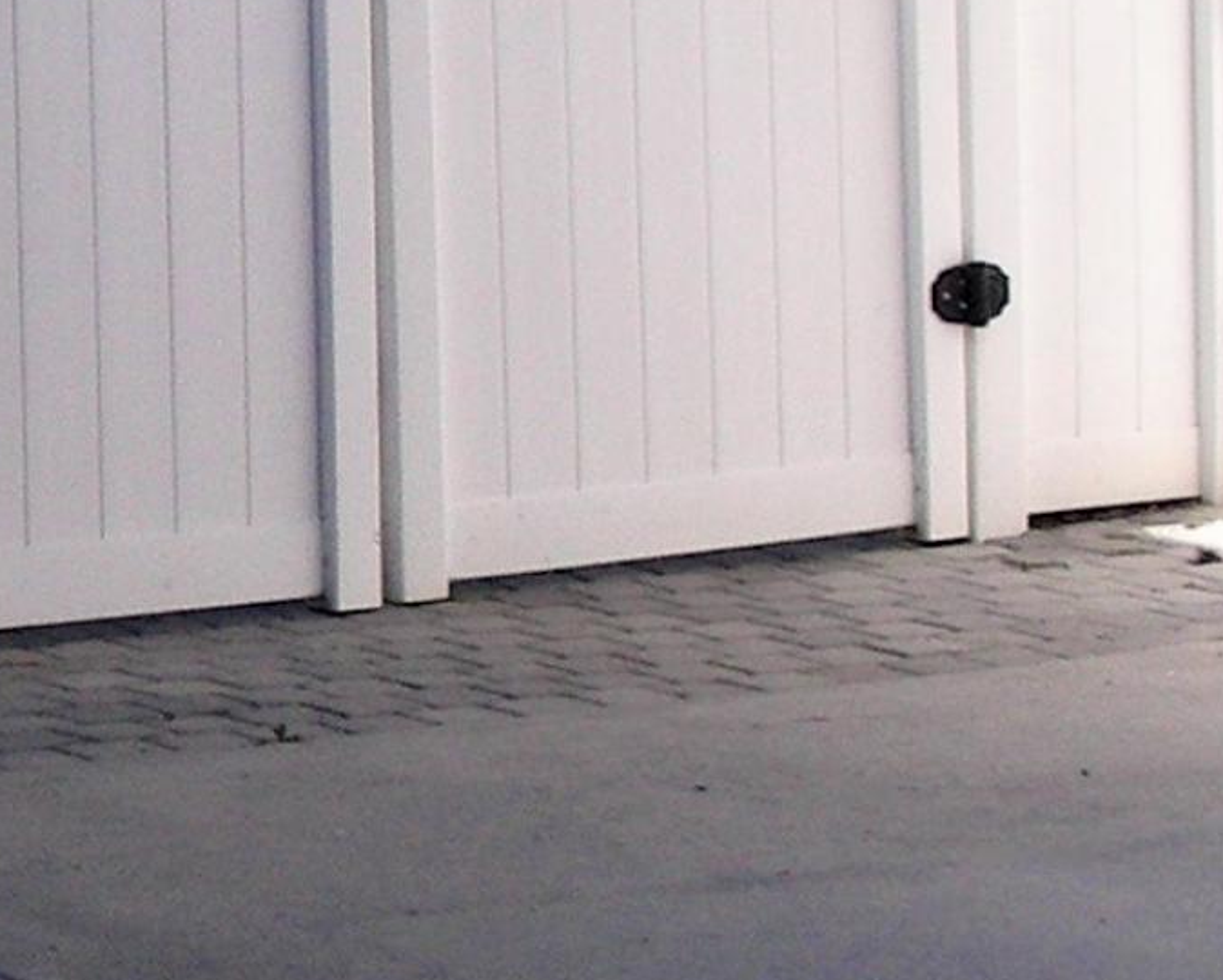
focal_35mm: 165
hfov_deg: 11.3
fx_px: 5976
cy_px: 102
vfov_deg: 9.3
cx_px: -488
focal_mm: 6.3
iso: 50
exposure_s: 1/611
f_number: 4
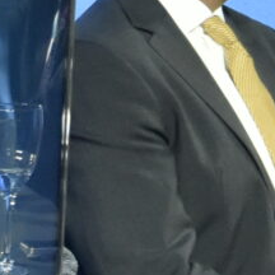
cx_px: 10
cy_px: -463
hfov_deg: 3.9
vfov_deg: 3.9
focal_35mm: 444
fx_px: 3991
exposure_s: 1/160
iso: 2500
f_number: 5.6
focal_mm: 44
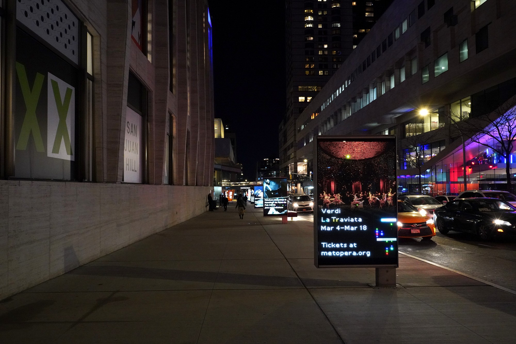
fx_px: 401
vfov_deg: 46.4
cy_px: 172
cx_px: 258
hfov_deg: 65.5
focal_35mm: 28
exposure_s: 1/80
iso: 10000
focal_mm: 28
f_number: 6.3
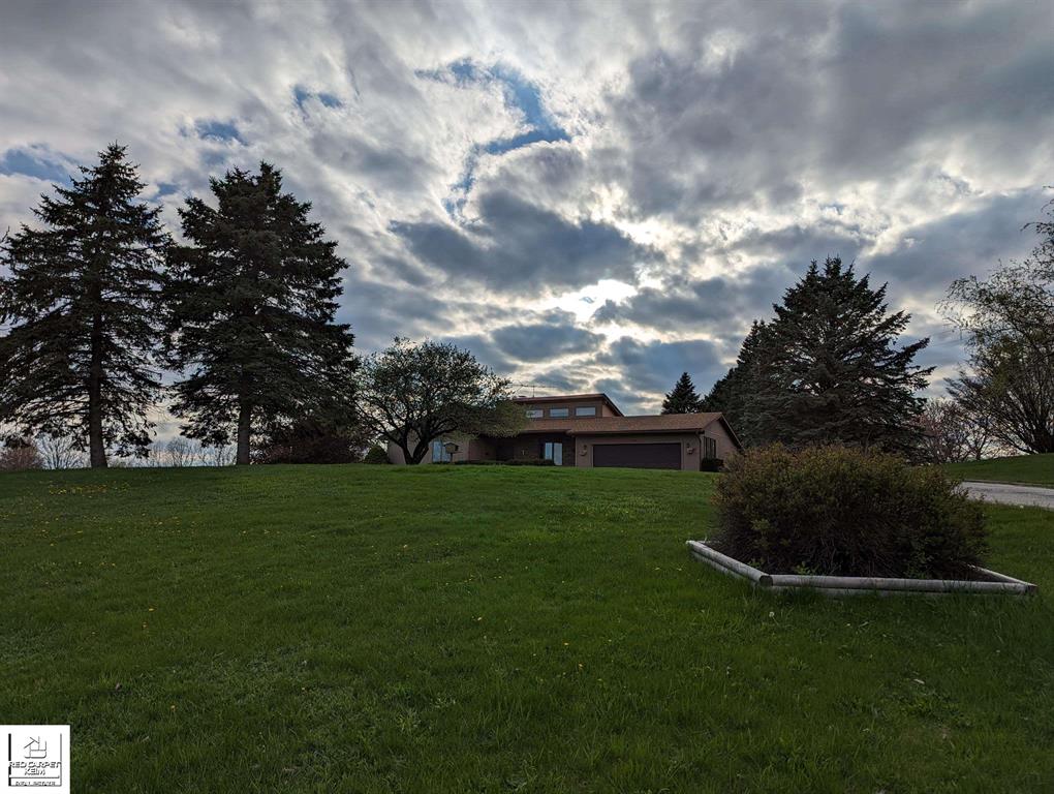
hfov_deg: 71.5
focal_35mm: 24
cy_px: 397
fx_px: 732
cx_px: 527
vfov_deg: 56.9
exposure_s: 1/8696
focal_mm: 6.81
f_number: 1.85
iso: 46
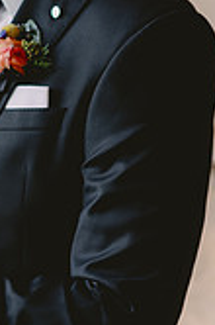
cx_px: -19
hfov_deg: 5.9
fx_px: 2078
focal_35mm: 231
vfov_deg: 8.9
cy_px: 63
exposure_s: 1/200
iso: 80
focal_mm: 85
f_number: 2.5
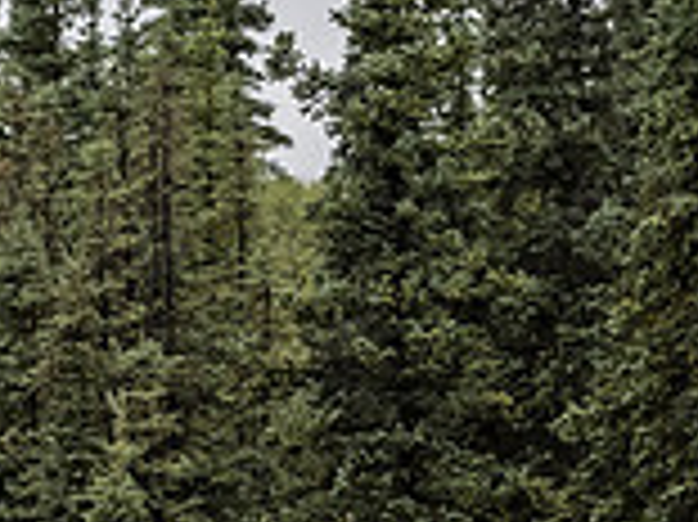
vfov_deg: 2.6
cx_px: -495
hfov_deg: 3.5
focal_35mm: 562
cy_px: 601
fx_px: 11323
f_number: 5.6
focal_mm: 75
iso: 800
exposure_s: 1/1000
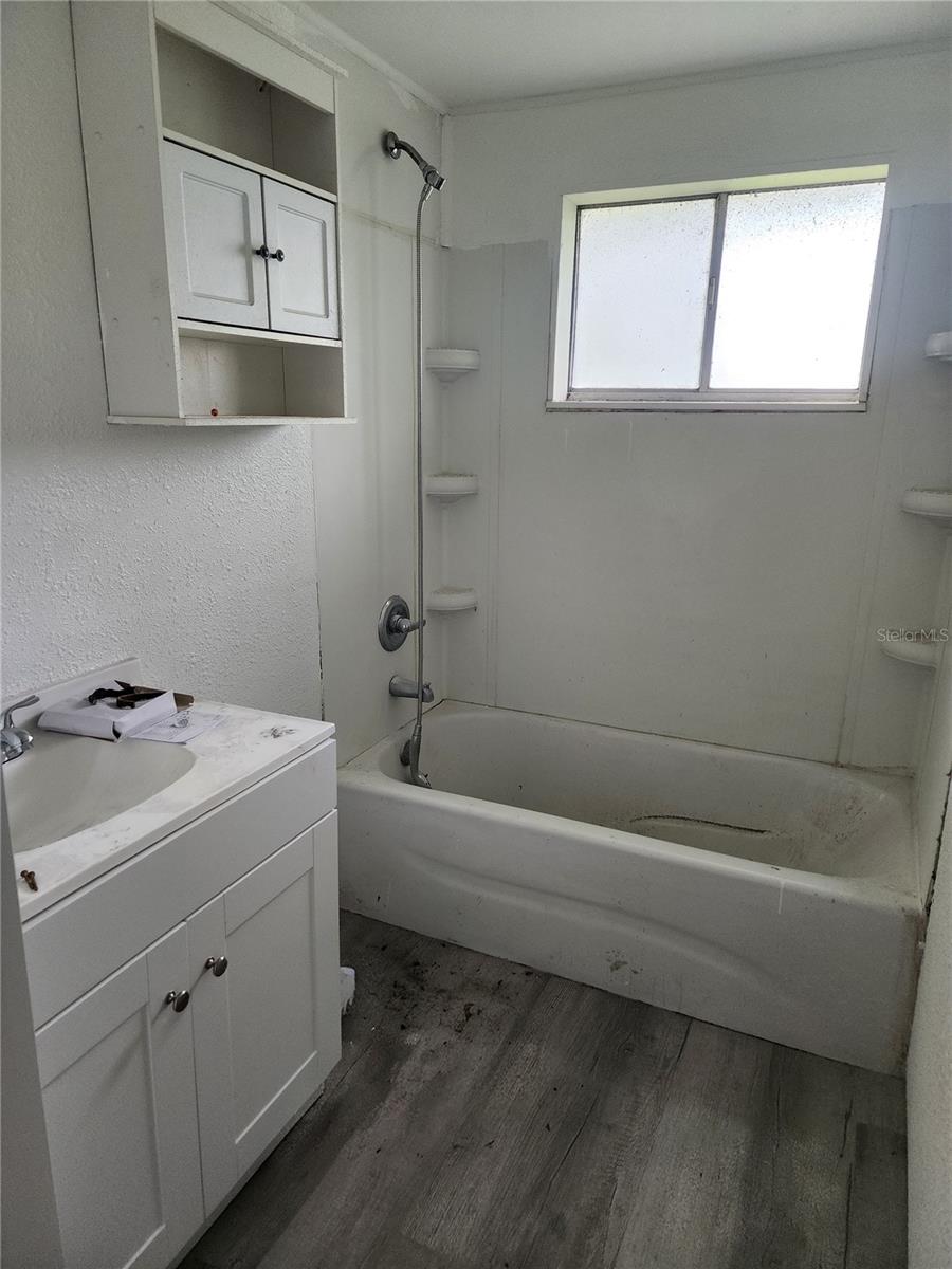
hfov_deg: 58.9
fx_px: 843
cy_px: 634
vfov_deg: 73.9
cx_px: 476
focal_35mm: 23
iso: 200
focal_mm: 6.4
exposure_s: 1/180
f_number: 1.8
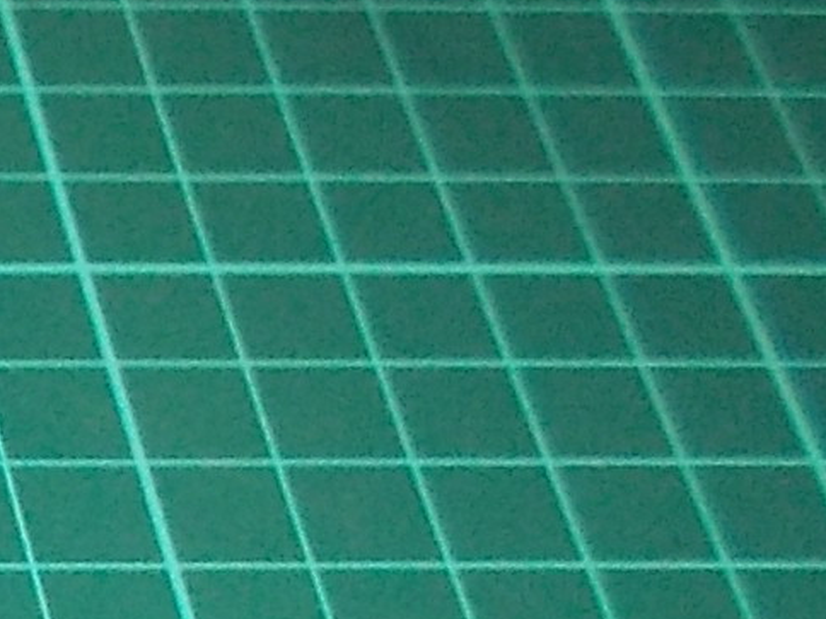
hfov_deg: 12.1
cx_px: -1068
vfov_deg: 10.4
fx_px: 3245
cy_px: 1059
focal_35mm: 136
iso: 200
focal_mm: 4.1
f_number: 3.3
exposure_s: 1/30
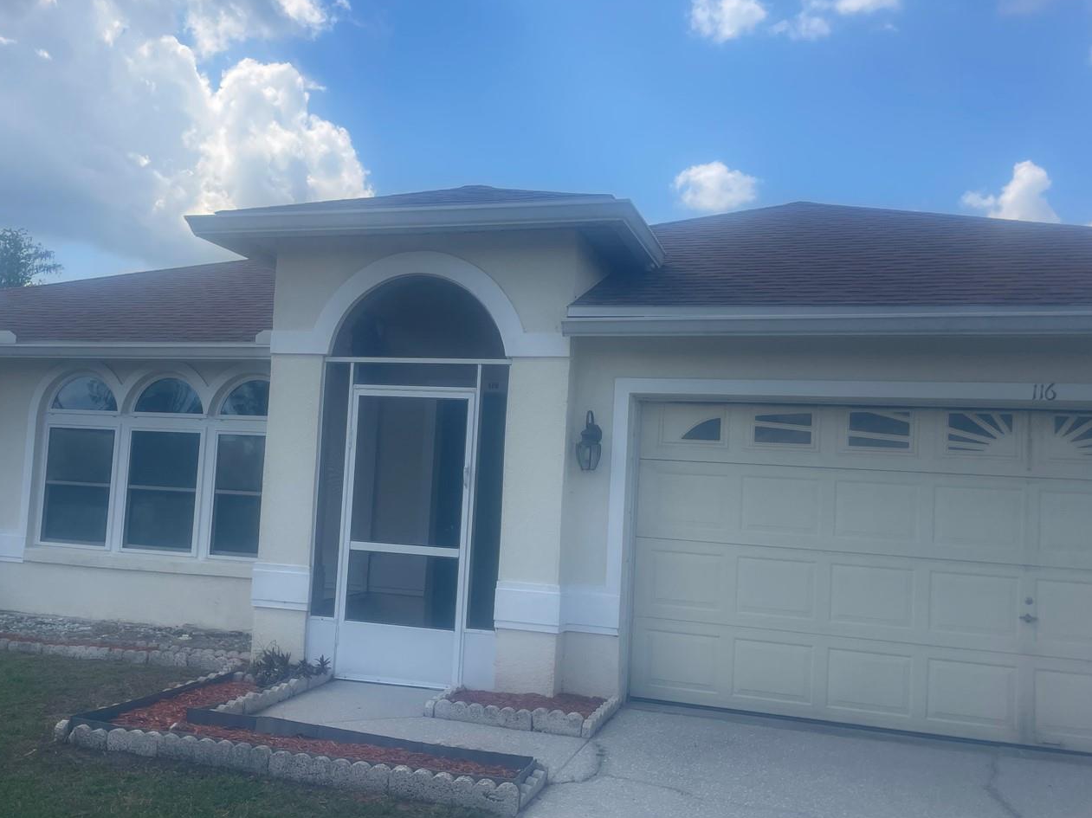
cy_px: 432
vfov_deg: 42.9
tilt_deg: +4.0
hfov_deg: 55.3
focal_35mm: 33
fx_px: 1041
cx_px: 520
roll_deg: -2.0
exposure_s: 1/3401
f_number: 1.6
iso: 32
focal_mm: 4.2
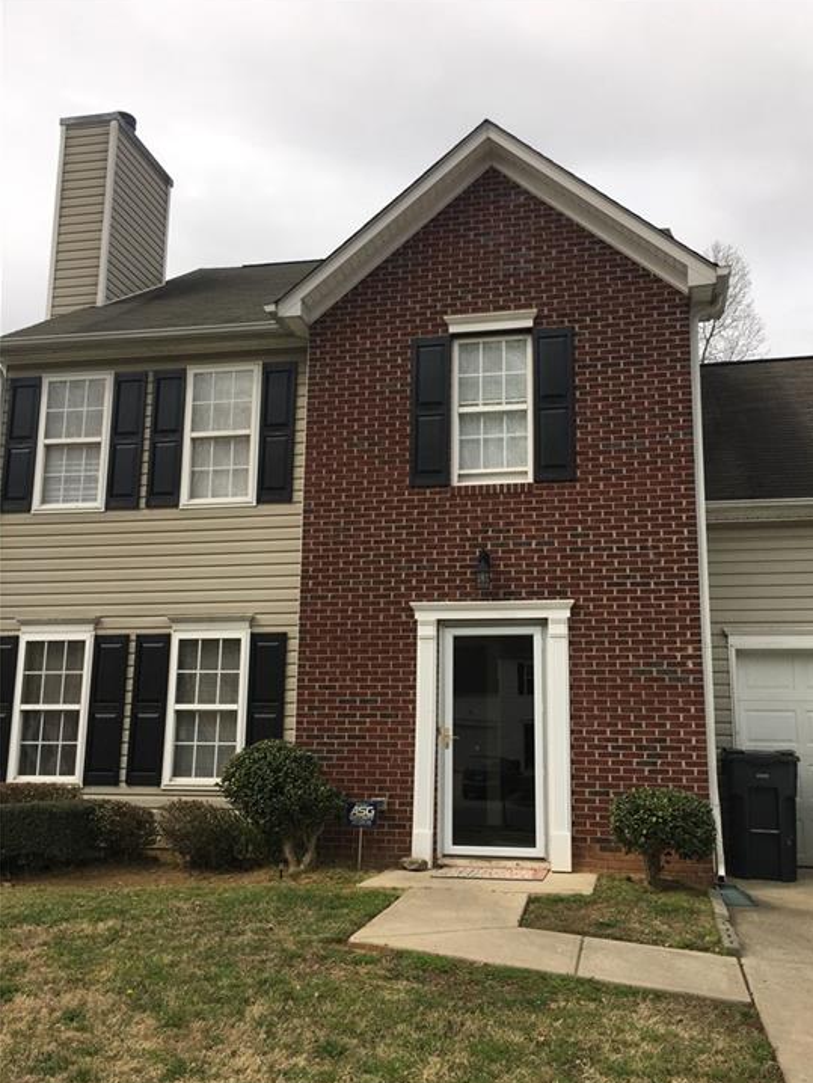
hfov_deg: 45.4
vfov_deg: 58.3
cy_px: 570
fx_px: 970
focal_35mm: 31
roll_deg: -0.2
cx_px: 433
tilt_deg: +11.5
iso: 40
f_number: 2.2
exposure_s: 1/1923
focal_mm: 4.15
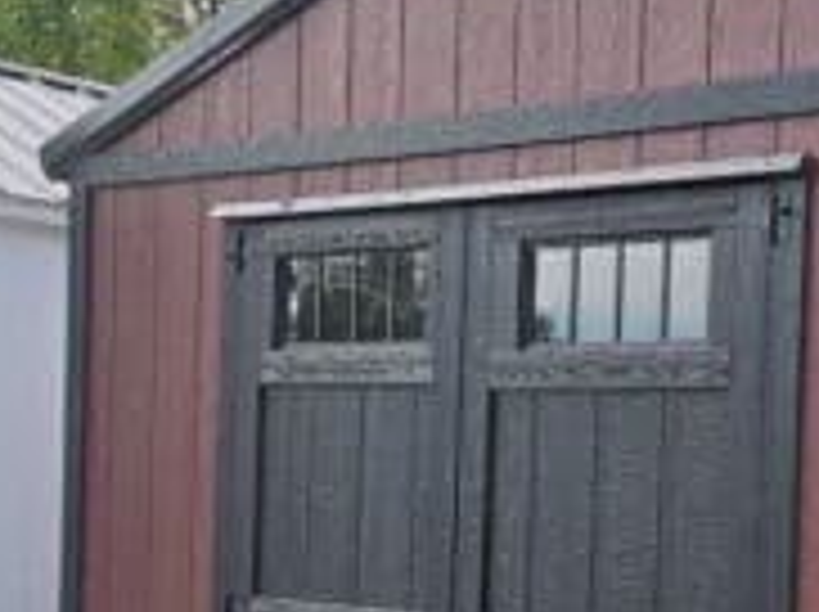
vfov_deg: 19.1
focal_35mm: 76
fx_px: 1796
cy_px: 522
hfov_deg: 24.1
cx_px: 891
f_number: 1.8
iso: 80
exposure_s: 1/2391
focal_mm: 5.4
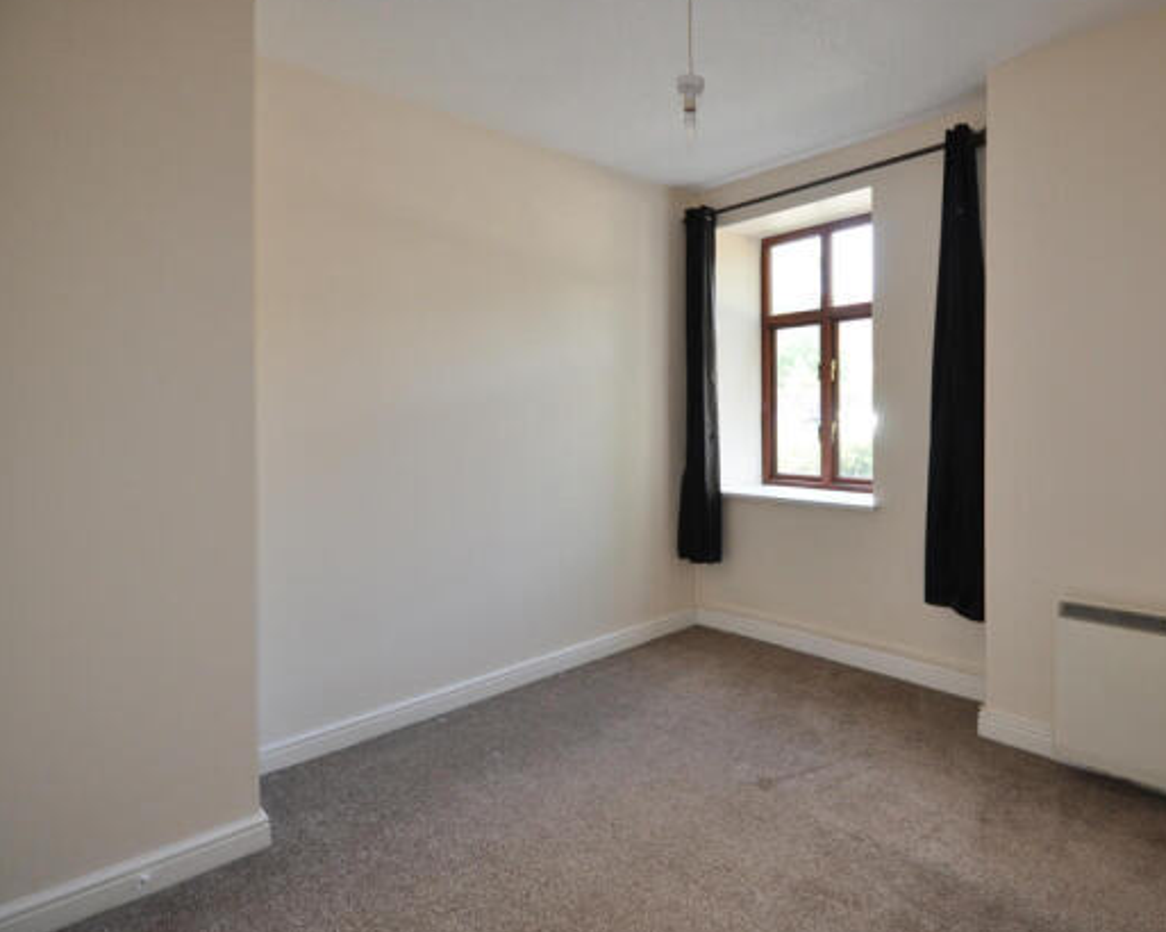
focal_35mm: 18
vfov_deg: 73.8
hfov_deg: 84.4
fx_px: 621
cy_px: 461
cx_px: 741
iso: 720
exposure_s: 1/125
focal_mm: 10
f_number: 3.5
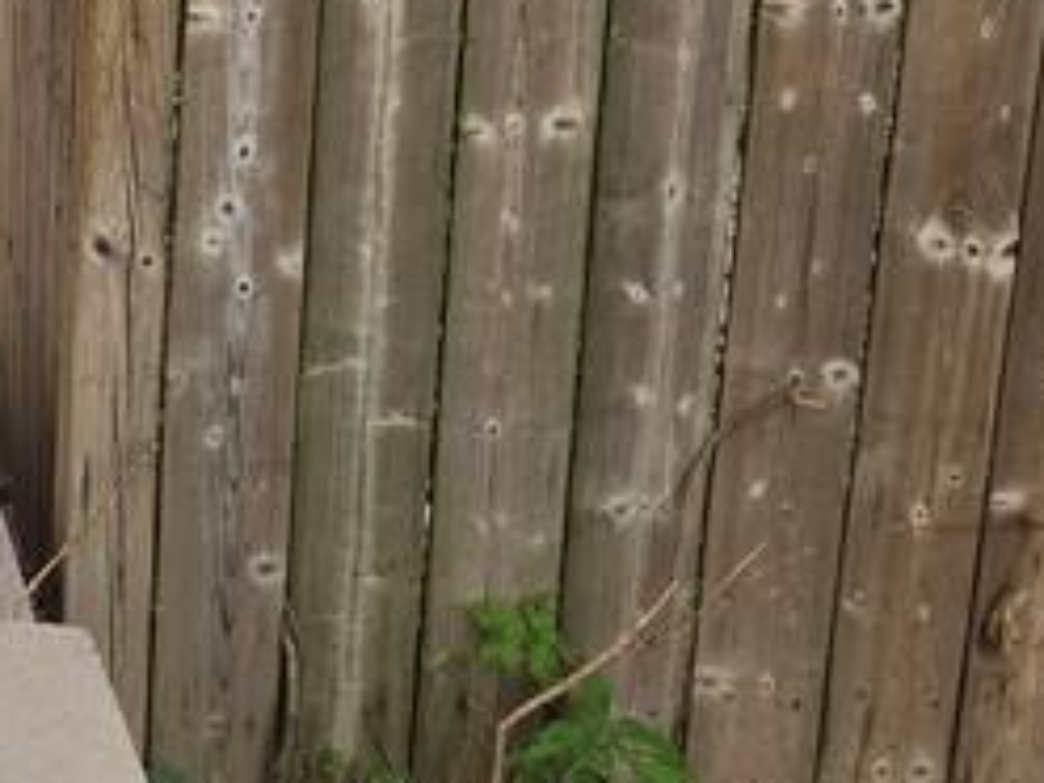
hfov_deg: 18.4
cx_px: -509
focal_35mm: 95
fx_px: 2865
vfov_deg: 14.5
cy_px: -400
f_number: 1.8
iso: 80
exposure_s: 1/934
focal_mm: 5.4
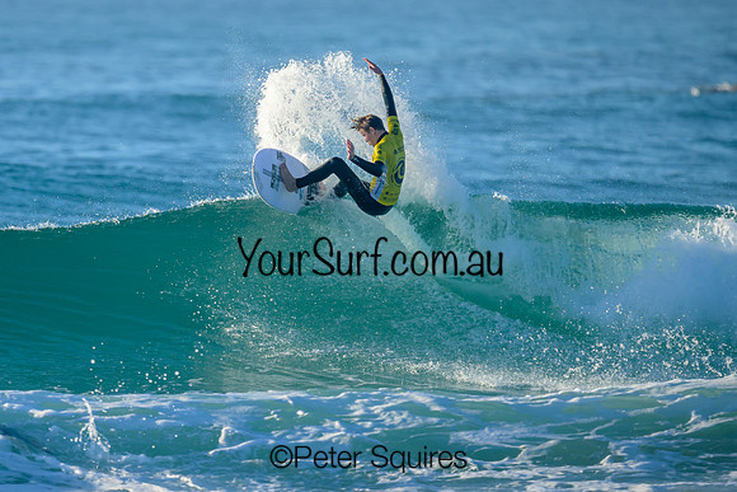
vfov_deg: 1.3
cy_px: 253
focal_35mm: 1099
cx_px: 231
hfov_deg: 1.9
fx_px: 22503
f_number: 6.3
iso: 500
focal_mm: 800
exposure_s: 1/2000
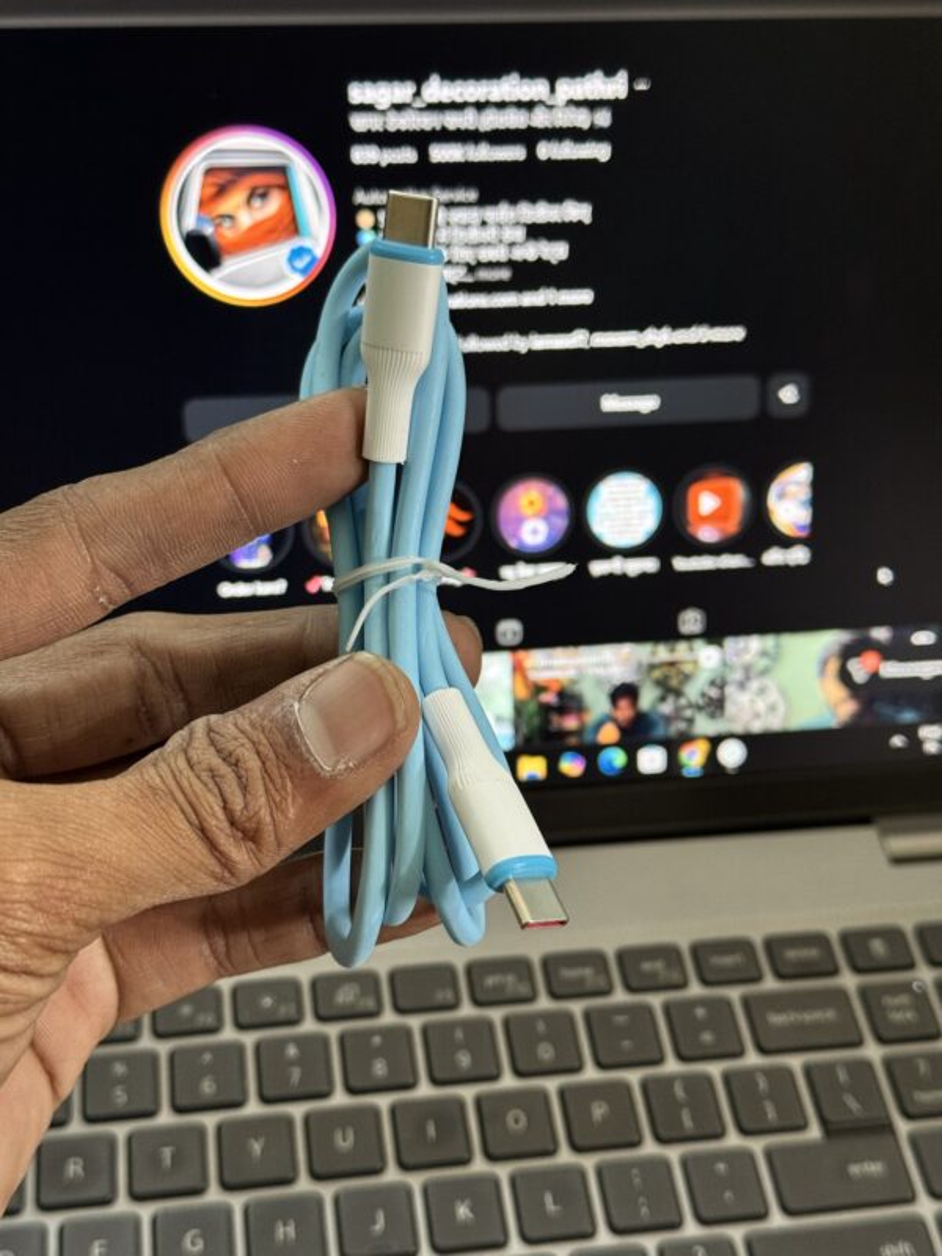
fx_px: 1742
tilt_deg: -20.6
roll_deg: -0.1
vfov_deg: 39.7
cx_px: 471
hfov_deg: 30.3
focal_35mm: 48
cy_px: 628
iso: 250
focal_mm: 6.76
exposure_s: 1/50
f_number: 1.78
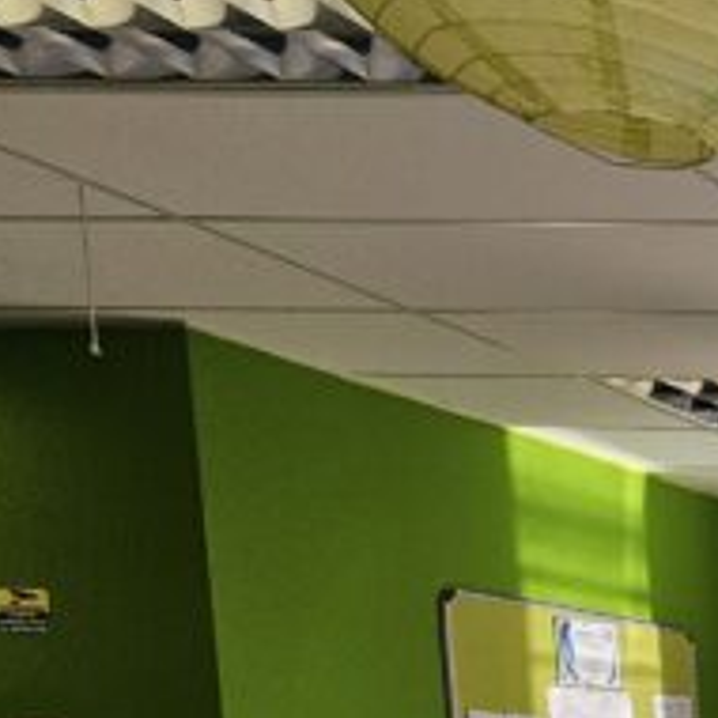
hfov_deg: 15.1
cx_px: 1731
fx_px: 1455
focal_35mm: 62
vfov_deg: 24.2
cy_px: 941
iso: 50
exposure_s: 1/124
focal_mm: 2.2
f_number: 2.2
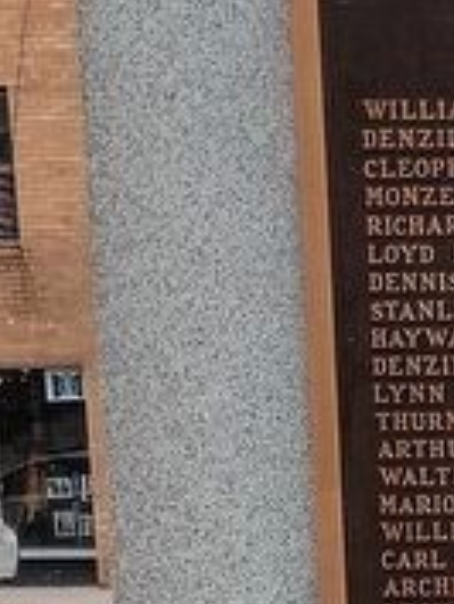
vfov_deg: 14.3
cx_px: 881
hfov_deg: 10.5
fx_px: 2288
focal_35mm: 131
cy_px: 816
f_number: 1.8
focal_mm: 4.27
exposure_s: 1/535
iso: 100
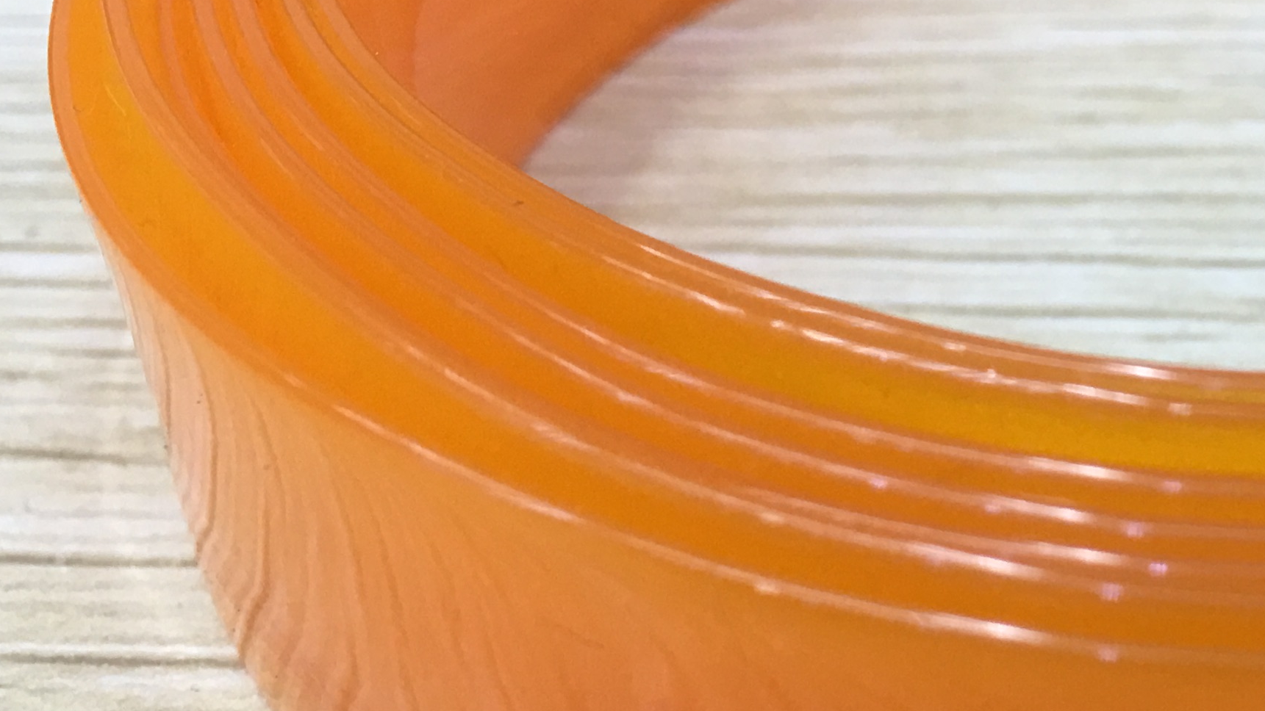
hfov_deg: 26.7
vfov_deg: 16.3
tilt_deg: -35.1
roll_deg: +1.2
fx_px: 2482
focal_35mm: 74
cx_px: 1333
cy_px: 265
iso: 32
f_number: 2.2
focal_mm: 4.15
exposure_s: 1/17
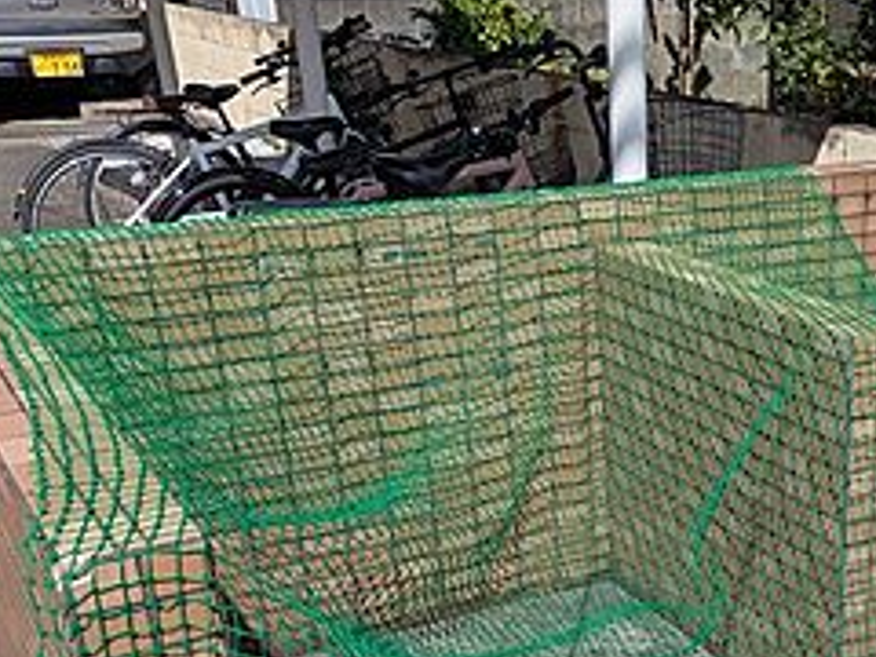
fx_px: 1341
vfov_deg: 26.2
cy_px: 648
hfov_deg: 34.2
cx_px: 788
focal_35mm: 53
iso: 45
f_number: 1.89
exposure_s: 1/3559
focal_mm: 5.43
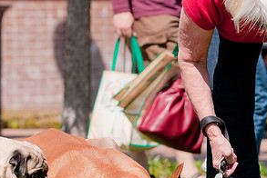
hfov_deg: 6.6
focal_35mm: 311
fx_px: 2309
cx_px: 261
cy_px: 168
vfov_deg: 4.4
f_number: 5
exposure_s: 1/1250
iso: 200
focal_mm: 105
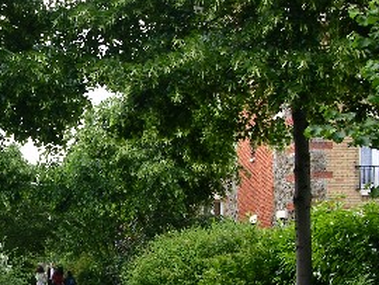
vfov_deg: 19.2
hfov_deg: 24.7
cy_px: 234
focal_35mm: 76
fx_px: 833
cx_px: 18
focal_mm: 8.9
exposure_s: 1/46.5
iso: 50
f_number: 5
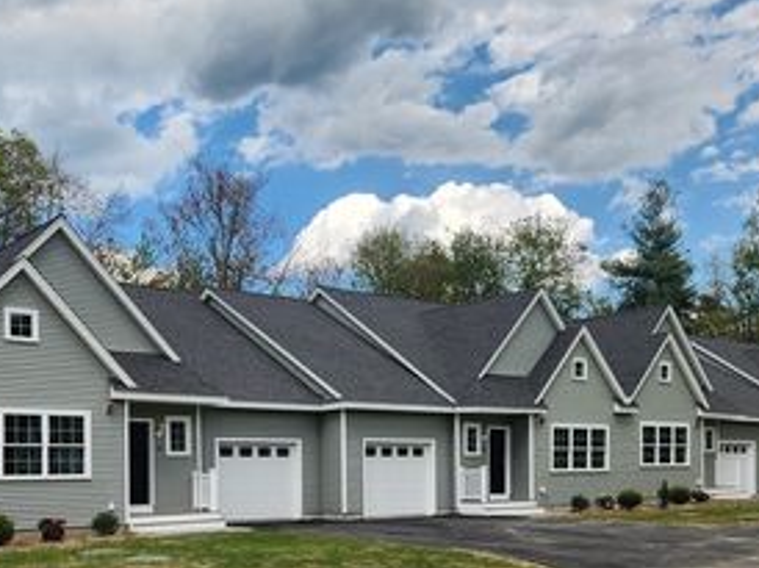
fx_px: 920
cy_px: 470
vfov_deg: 33.1
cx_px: 296
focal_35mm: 42
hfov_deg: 44.5
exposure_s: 1/1099
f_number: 1.8
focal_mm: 5.4
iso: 20
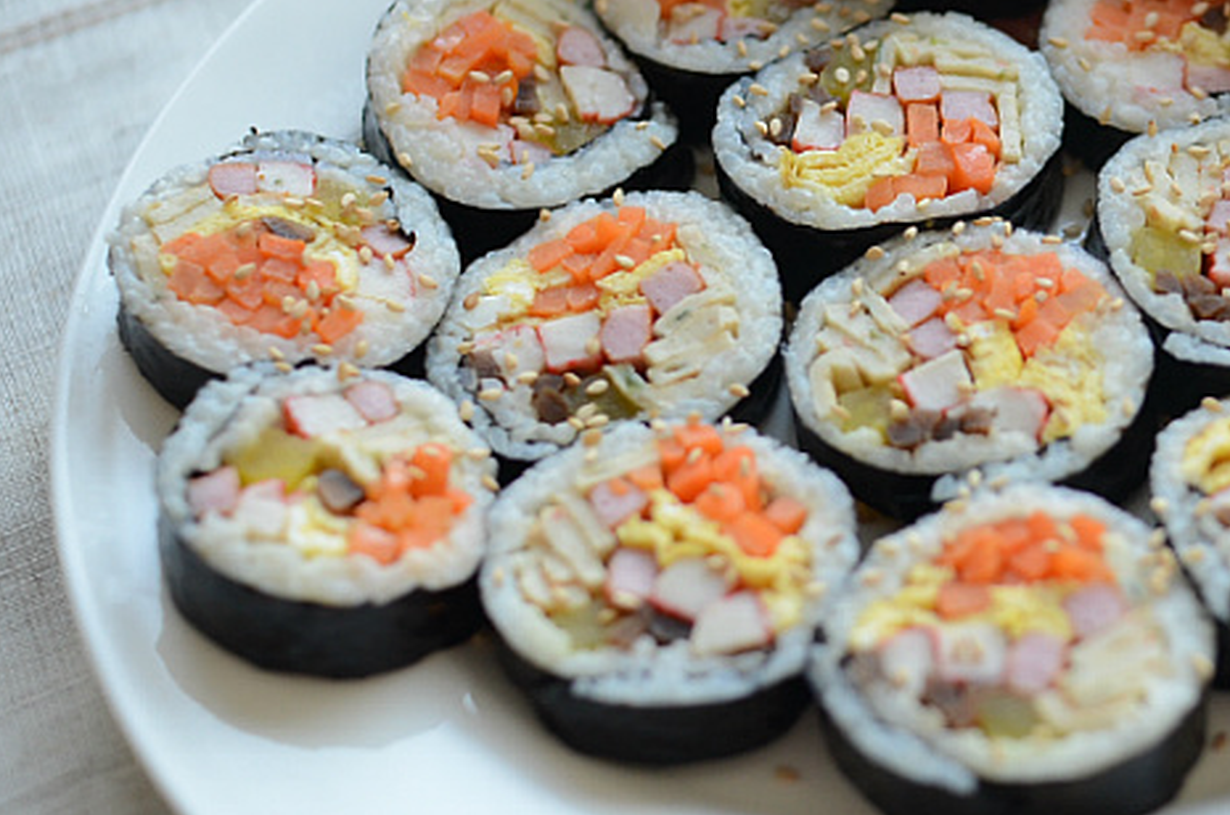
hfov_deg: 26.8
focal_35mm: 74
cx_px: 995
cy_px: 262
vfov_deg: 18.3
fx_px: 2523
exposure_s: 1/400
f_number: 2.5
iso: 800
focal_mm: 30
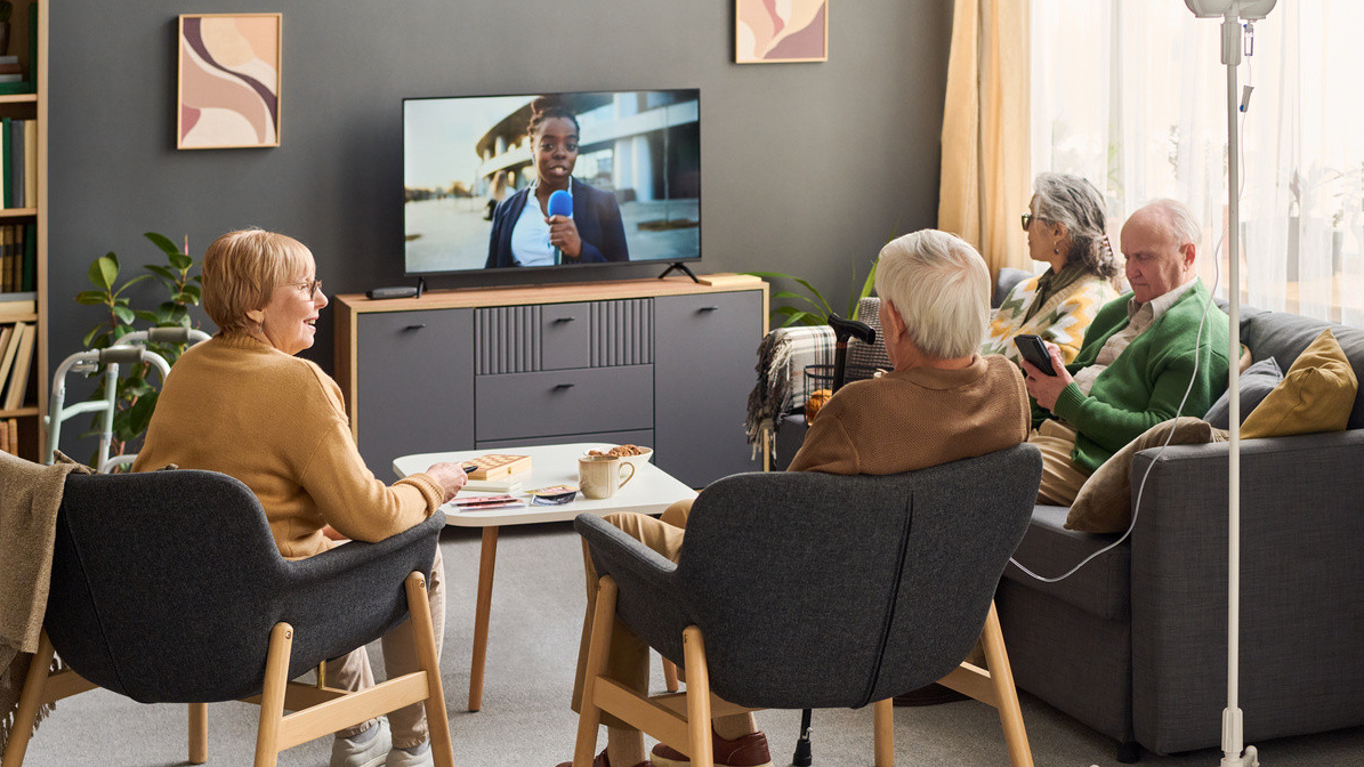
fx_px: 2206
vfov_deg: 19.7
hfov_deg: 34.4
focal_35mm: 61
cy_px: 436
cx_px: 681
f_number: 3.5
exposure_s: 1/160
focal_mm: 58
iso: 800
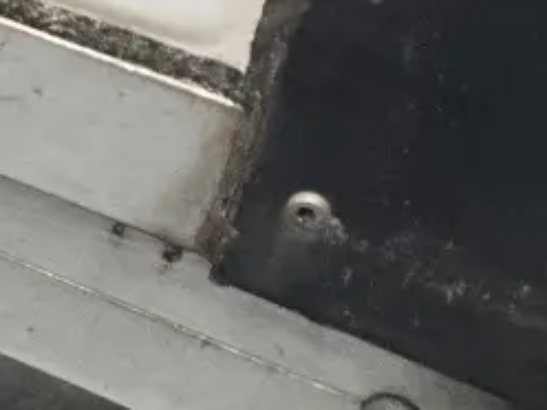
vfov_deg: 8.3
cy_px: 201
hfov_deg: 9.0
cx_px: -1090
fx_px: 2813
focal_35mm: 178
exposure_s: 1/180
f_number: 1.7
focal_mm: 6.3
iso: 200
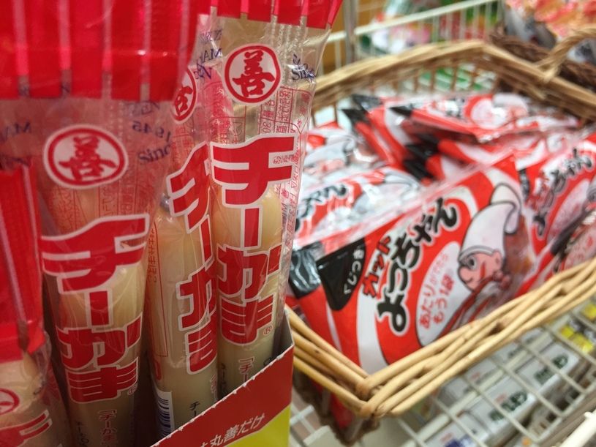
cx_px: 298
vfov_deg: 48.2
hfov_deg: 61.7
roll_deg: -5.5
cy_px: 224
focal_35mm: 29
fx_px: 499
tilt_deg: -40.1
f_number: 2.2
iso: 50
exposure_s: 1/30
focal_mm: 4.15
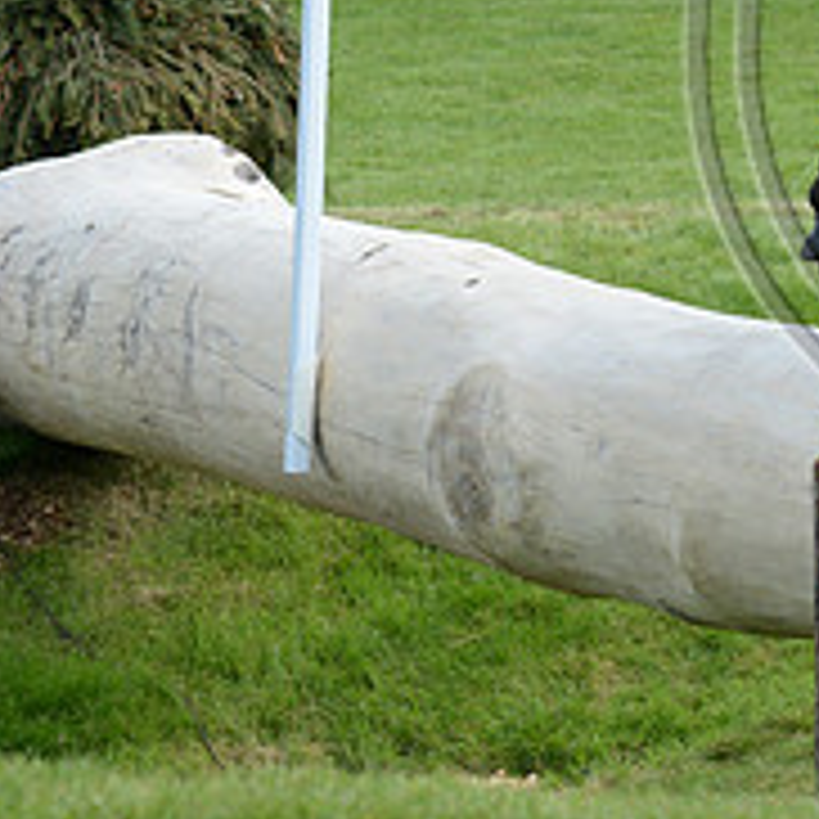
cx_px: 1148
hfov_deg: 5.4
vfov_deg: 5.4
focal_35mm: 325
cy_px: -18
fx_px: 8700
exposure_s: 1/1000
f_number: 7.1
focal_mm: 120
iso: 800
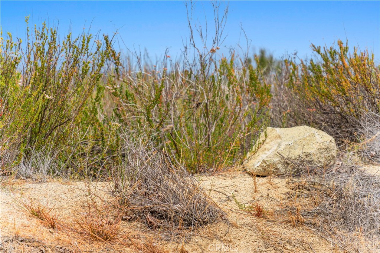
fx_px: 3167
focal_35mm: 300
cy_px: 126
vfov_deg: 4.6
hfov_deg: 6.9
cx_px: 190
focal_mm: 300
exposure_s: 1/320
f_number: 7.1
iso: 100
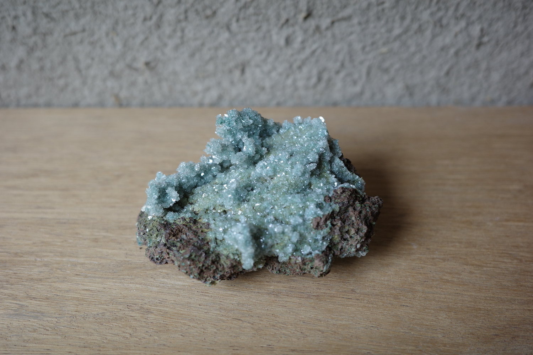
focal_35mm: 40
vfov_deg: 33.4
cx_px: 266
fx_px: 592
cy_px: 178
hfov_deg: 48.5
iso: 200
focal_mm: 26
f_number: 2.8
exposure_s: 1/125
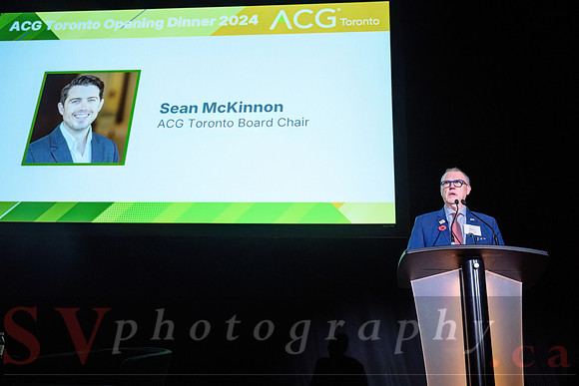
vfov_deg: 39.2
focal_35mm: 34
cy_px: 180
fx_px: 542
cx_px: 309
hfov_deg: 56.2
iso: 1000
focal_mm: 29.5
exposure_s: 1/125
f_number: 3.5
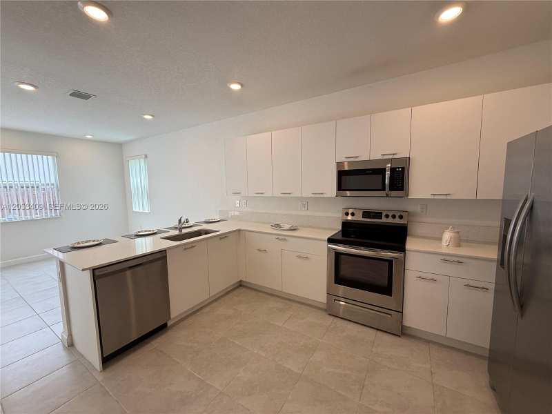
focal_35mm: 14
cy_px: 207
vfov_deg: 85.7
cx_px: 276
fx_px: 223
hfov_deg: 102.1
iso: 80
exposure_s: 1/120
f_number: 2.2
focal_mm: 2.22
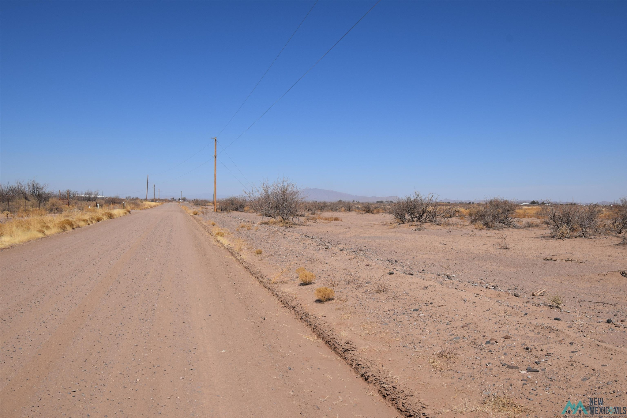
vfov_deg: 43.6
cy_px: 209
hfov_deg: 61.9
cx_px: 314
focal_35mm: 30
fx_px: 522
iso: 200
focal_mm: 20
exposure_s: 1/500
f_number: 11
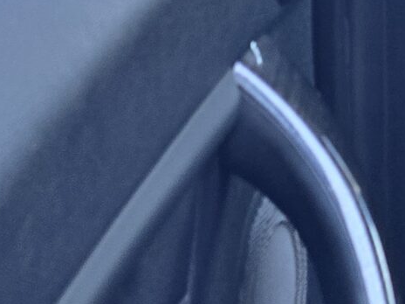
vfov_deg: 11.3
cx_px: 1015
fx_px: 1486
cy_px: -121
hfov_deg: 12.0
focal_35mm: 127
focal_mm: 6.3
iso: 160
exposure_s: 1/120
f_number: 1.7
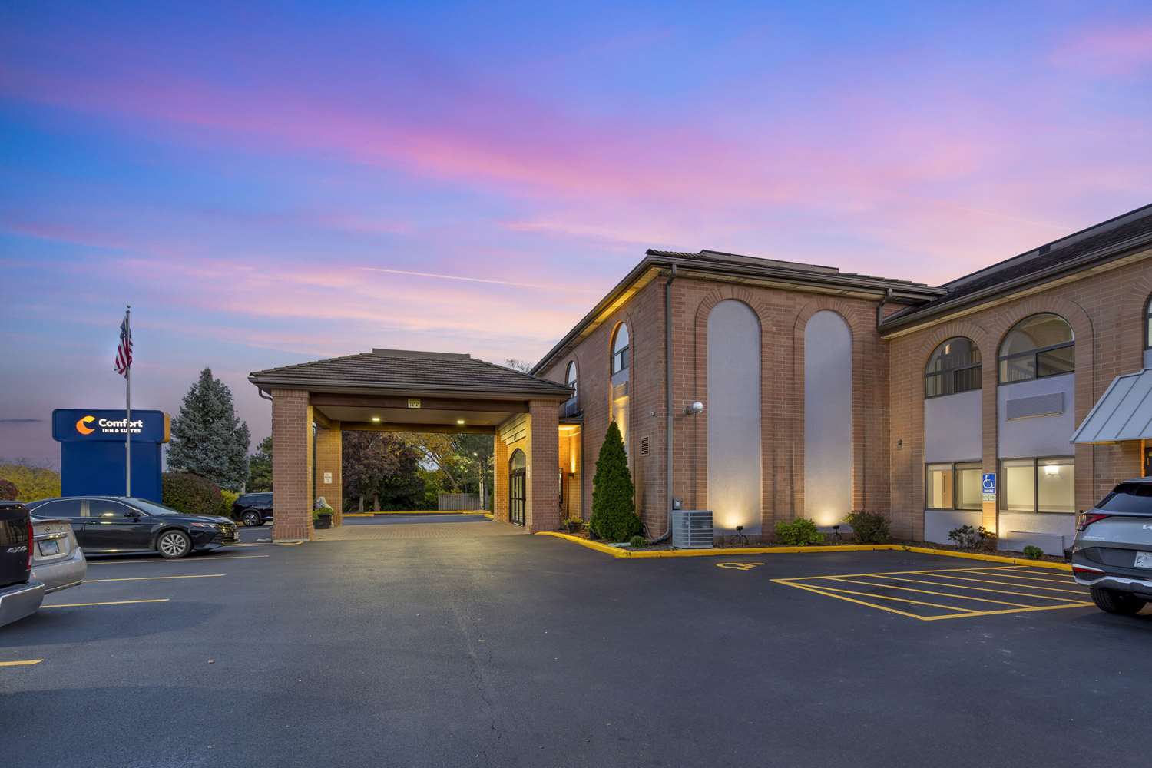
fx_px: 512
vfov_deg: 73.7
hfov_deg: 96.7
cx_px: 576
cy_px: 384
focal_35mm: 16
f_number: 8
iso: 400
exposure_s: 1/3
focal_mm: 16
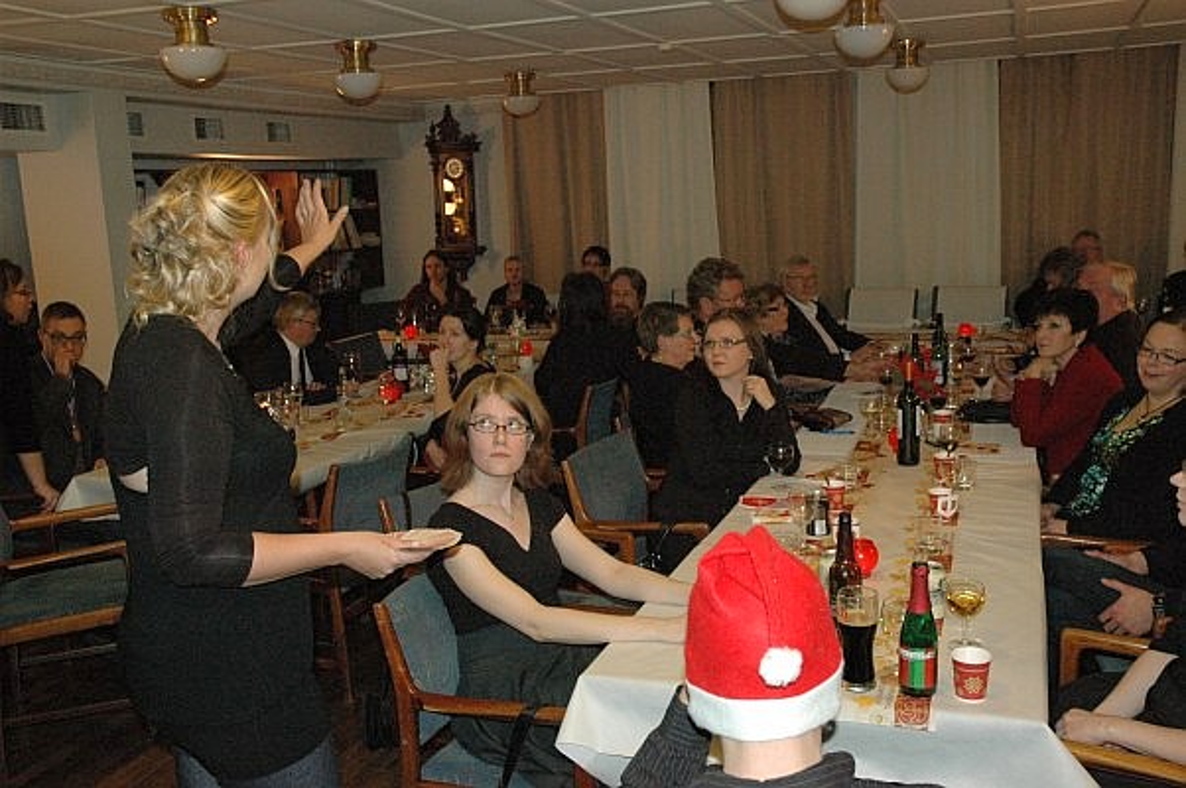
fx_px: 1185
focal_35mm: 36
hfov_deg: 53.2
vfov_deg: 36.8
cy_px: 394
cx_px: 593
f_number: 5
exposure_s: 1/60
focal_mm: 24
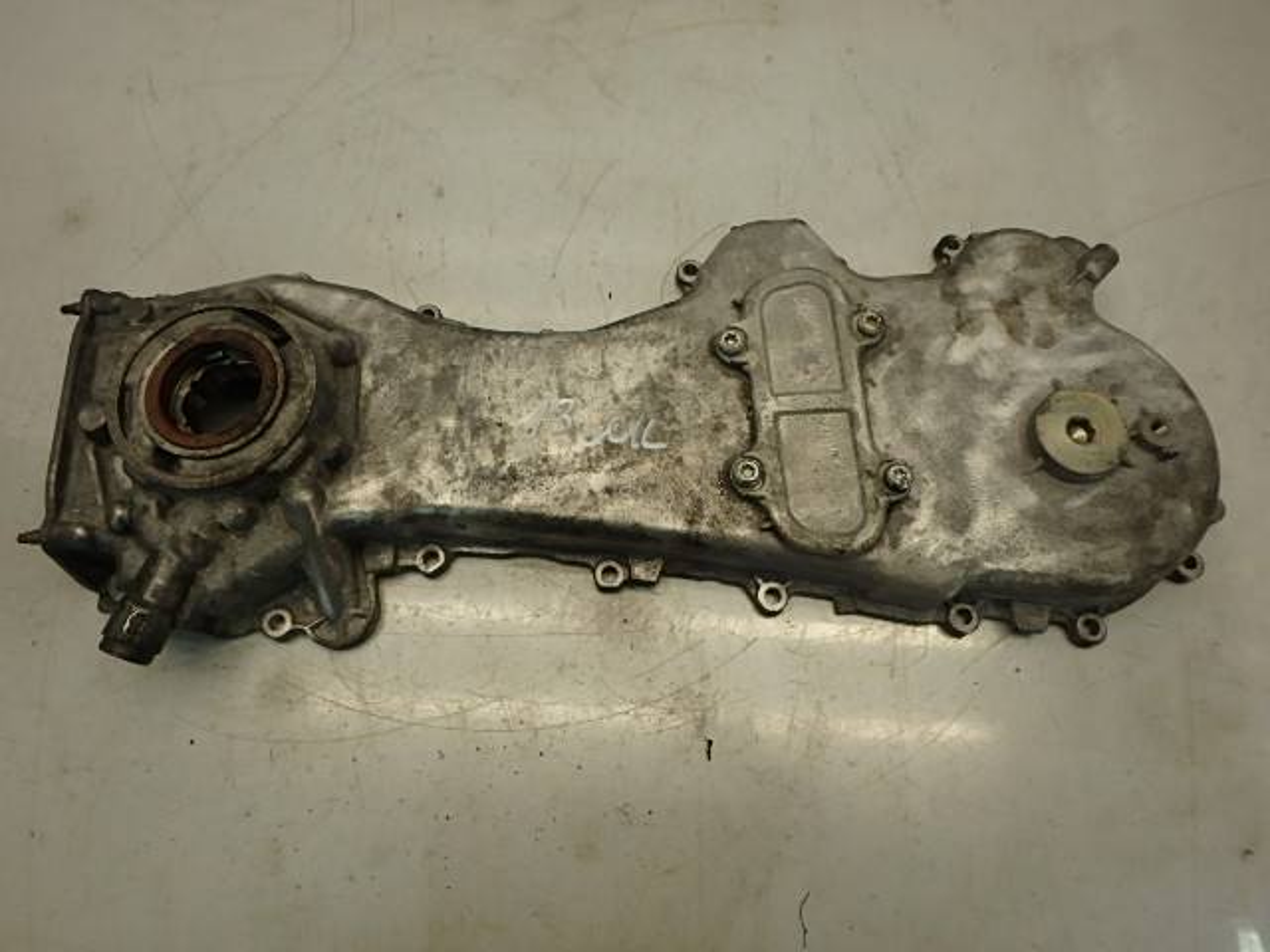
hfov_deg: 73.9
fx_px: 844
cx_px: 635
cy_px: 476
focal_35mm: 23
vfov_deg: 58.9
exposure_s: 1/60
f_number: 3.8
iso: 125
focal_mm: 4
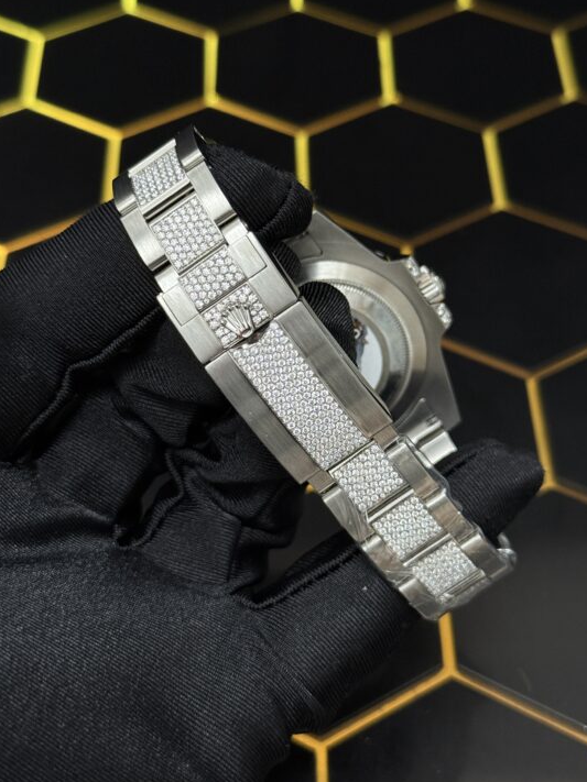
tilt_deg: -49.0
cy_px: 374
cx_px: 290
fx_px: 1221
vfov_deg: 35.5
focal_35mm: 54
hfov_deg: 27.0
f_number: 1.78
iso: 160
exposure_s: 1/60
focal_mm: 6.76
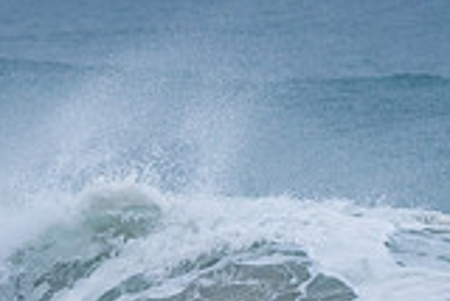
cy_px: 328
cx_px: 129
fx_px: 22670
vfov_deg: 0.8
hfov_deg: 1.1
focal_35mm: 1812
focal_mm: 500
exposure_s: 1/1000
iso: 220
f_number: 5.6
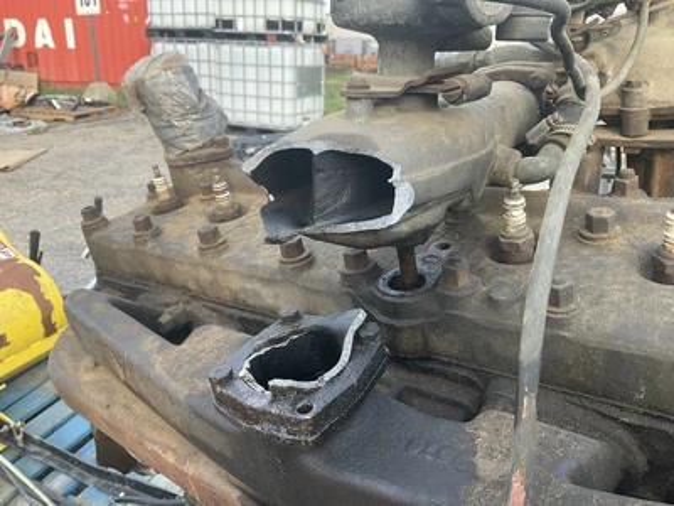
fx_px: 565
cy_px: 253
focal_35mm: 29
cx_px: 337
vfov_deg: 48.2
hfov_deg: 61.7
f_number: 1.8
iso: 25
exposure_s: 1/122
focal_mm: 3
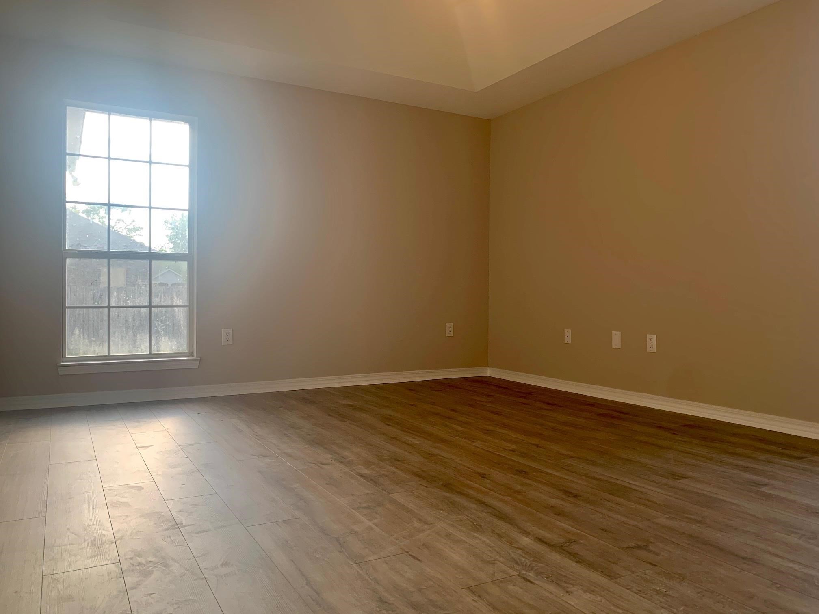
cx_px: 410
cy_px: 307
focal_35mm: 26
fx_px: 615
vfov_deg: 53.1
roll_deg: -0.4
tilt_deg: -1.0
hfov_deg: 67.3
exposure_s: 1/121
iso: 32
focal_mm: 4.25
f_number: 1.8
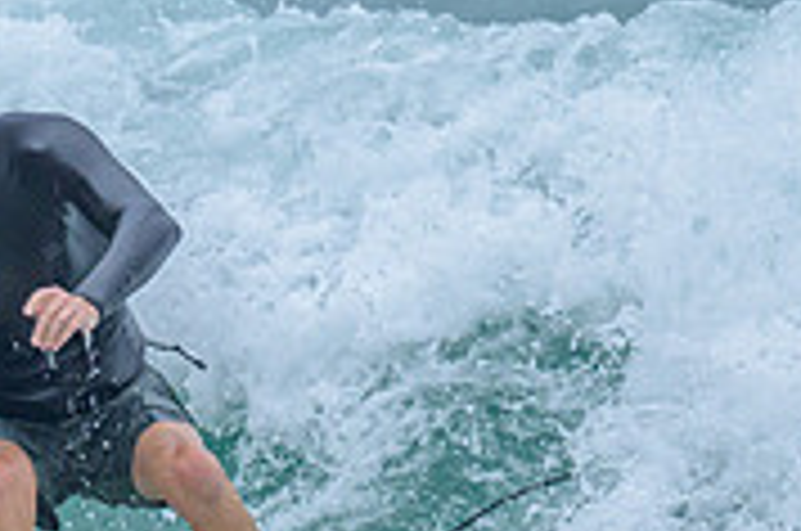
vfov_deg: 0.4
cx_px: -305
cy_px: 362
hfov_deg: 0.6
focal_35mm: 3593
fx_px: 79800
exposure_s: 1/3200
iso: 800
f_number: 6.3
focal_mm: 800
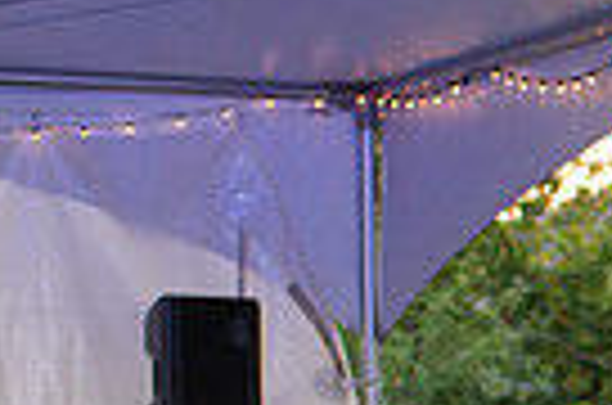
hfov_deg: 9.9
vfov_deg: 6.9
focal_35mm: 191
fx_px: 3239
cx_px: 1291
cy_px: 774
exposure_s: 1/200
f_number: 3.2
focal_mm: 35
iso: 1000
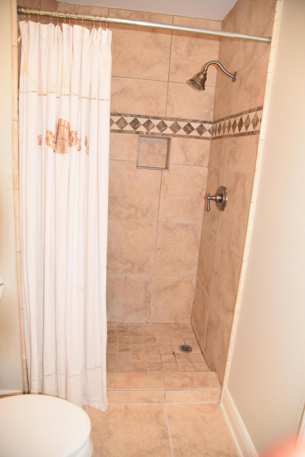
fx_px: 305
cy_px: 228
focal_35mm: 24
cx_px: 152
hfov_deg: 53.1
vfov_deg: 73.7
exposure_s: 1/60
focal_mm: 24
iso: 1100
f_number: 4
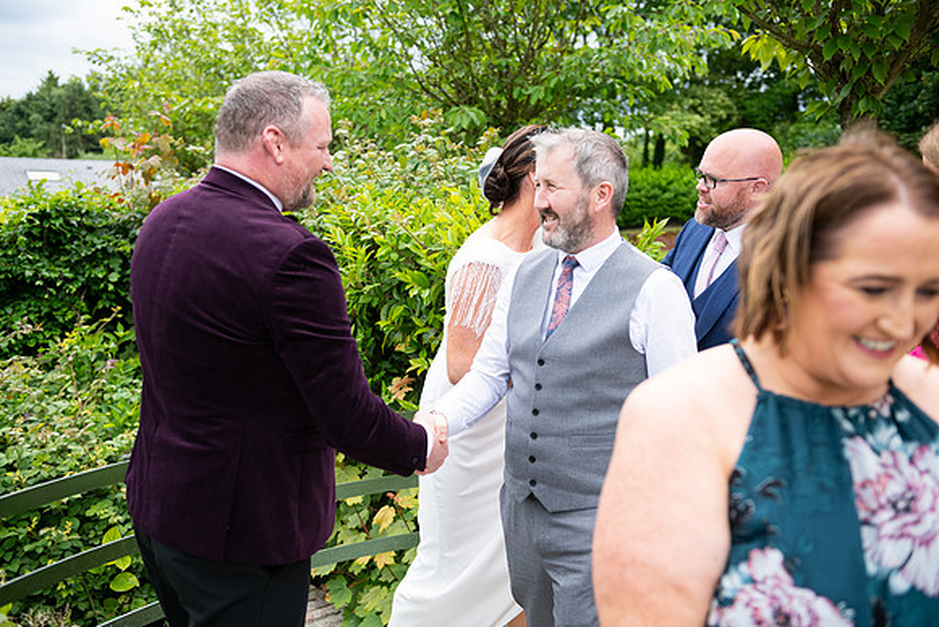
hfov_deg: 53.1
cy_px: 314
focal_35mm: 36
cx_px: 470
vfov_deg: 36.9
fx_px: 939
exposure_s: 1/1600
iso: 250
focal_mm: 36
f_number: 3.5
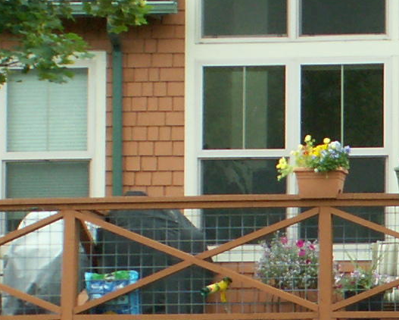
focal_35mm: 294
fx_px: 3473
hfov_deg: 6.5
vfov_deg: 5.3
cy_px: 354
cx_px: 632
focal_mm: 10.37
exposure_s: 1/80
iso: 50
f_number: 4.5
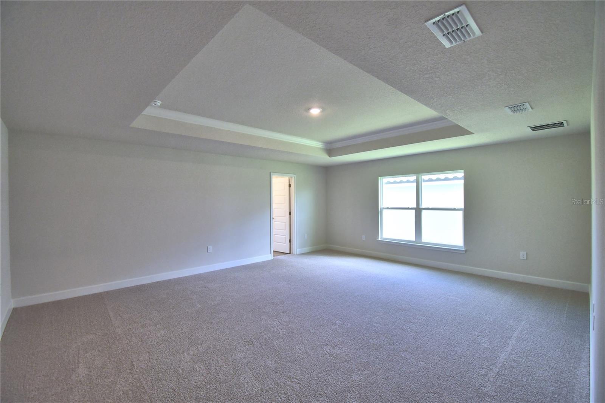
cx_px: 302
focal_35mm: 15
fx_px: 252
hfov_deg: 100.4
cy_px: 202
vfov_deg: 77.3
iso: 400
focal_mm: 10
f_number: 4.5
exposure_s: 1/80
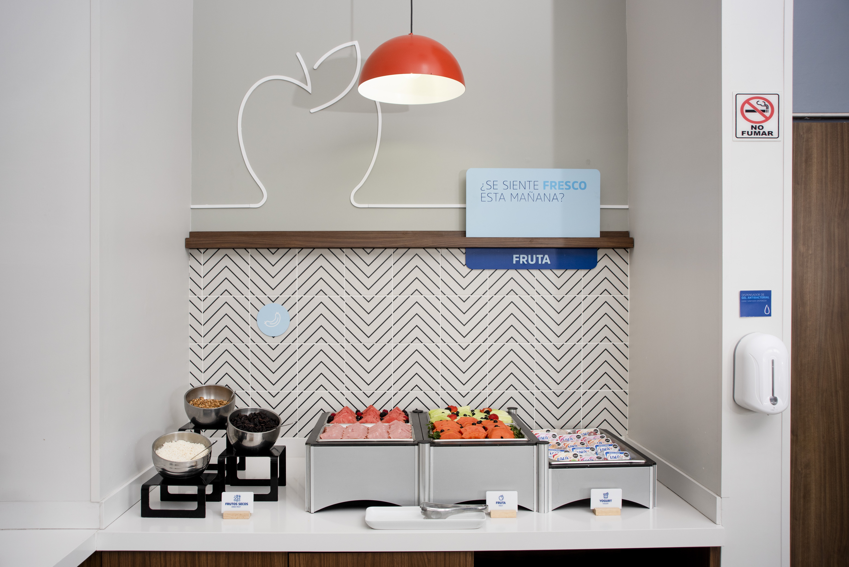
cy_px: 284
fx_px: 1769
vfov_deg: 18.2
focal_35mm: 75
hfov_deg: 27.0
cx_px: 424
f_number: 8
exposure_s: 1/50
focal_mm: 75
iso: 200
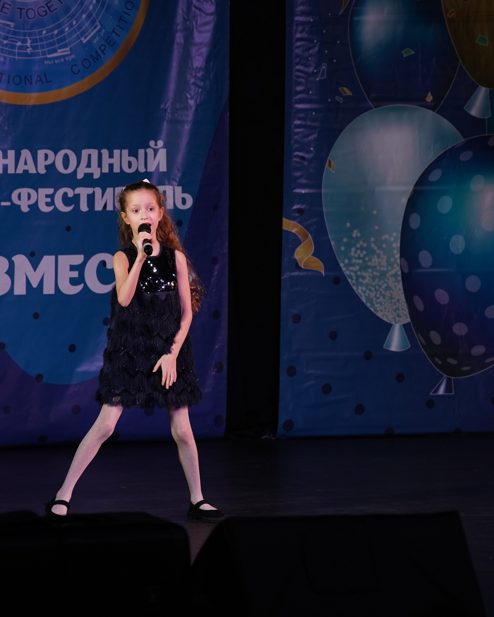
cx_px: 260
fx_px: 3582
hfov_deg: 7.9
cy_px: 308
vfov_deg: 9.9
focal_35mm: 196
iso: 1600
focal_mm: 139
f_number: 4
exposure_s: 1/400
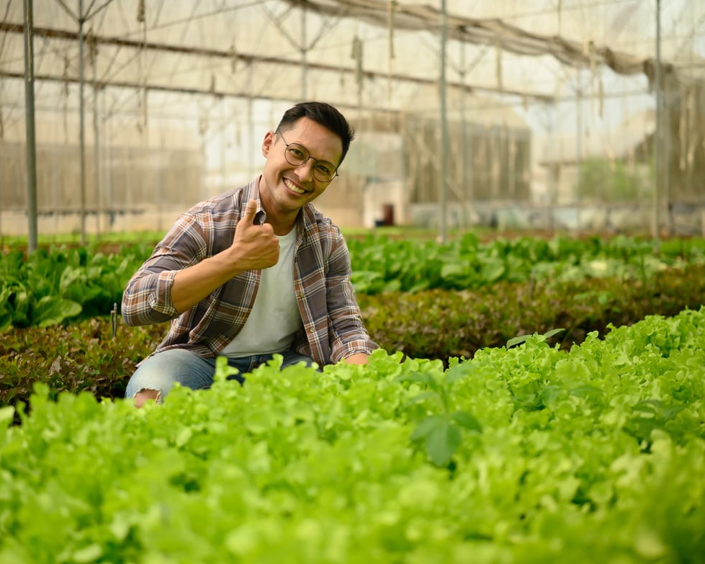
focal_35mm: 46
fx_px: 960
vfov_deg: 32.7
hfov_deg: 40.3
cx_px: 362
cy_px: 284
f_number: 1.2
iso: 500
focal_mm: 27
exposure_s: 1/250
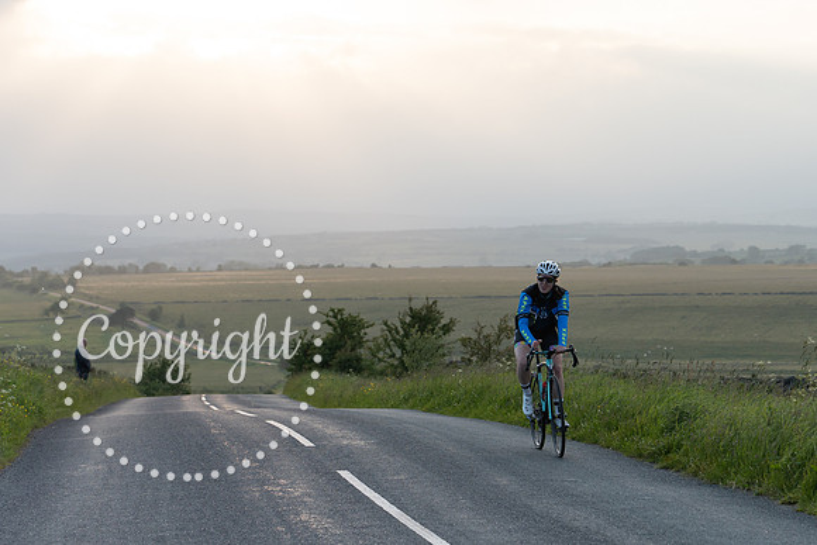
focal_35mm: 107
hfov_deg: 19.0
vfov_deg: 12.8
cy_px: 189
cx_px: 552
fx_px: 2436
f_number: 4.5
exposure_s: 1/1000
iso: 400
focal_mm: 74
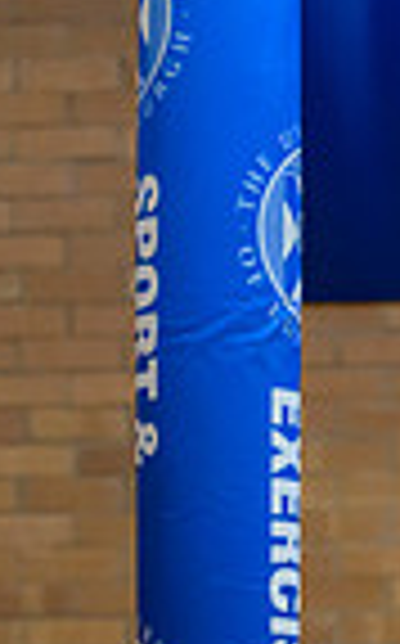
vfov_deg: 3.6
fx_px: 10130
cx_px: 928
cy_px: 820
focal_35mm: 579
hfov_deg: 2.3
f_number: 2.8
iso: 5000
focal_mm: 120
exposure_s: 1/1000
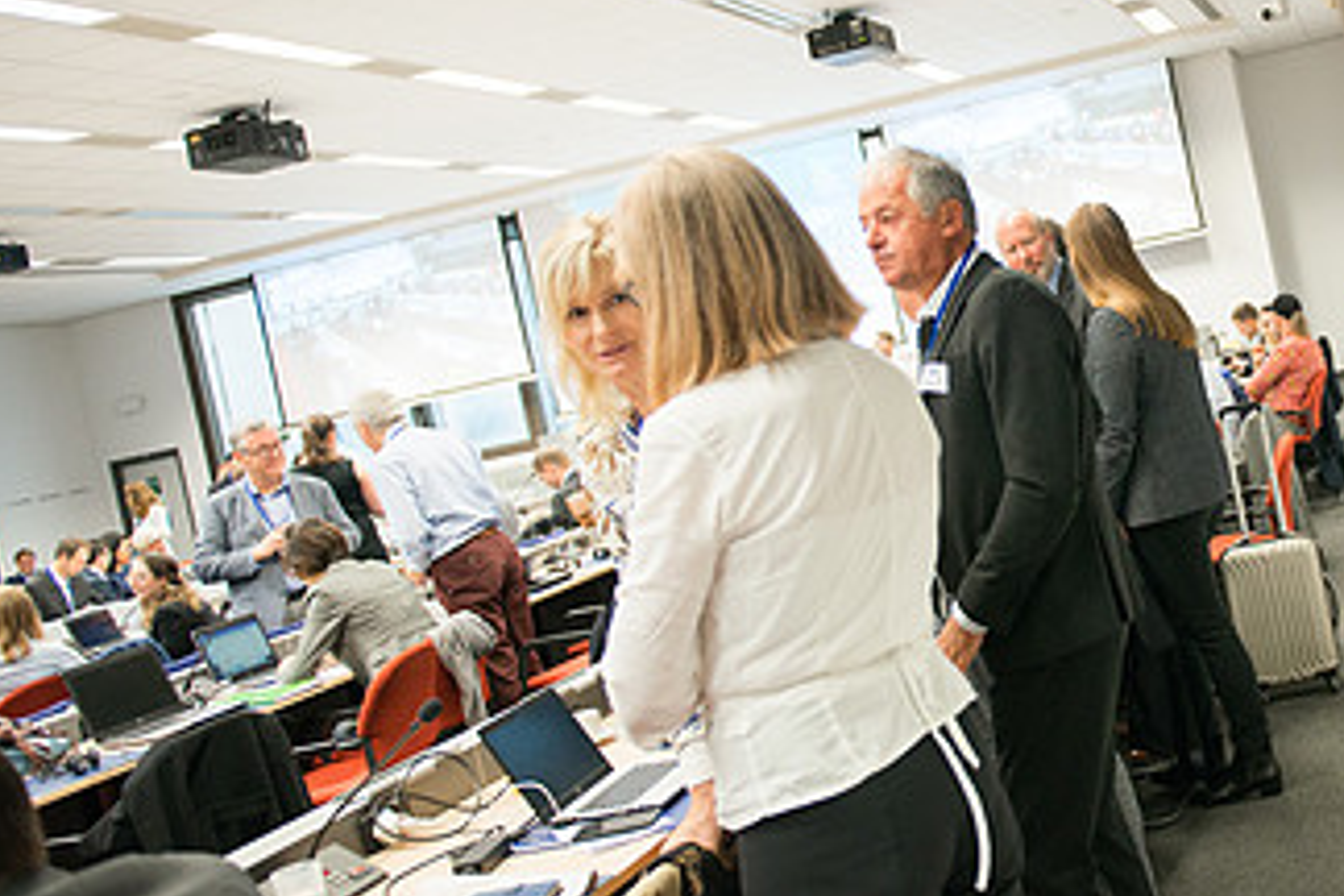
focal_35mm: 43
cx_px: 1186
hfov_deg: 42.1
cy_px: 346
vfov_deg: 31.1
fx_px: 1605
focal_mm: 24
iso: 1000
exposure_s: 1/125
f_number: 2.8
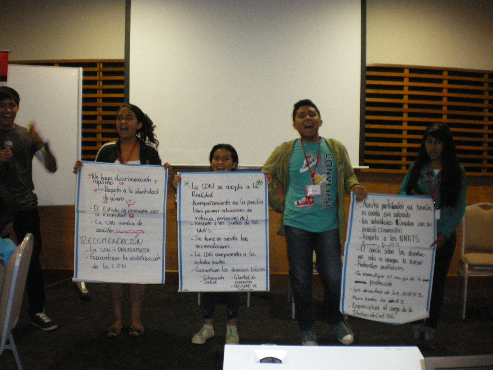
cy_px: 185
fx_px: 513
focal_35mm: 36
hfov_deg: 51.4
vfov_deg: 39.7
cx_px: 246
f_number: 3.1
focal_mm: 6.3
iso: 800
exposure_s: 1/50
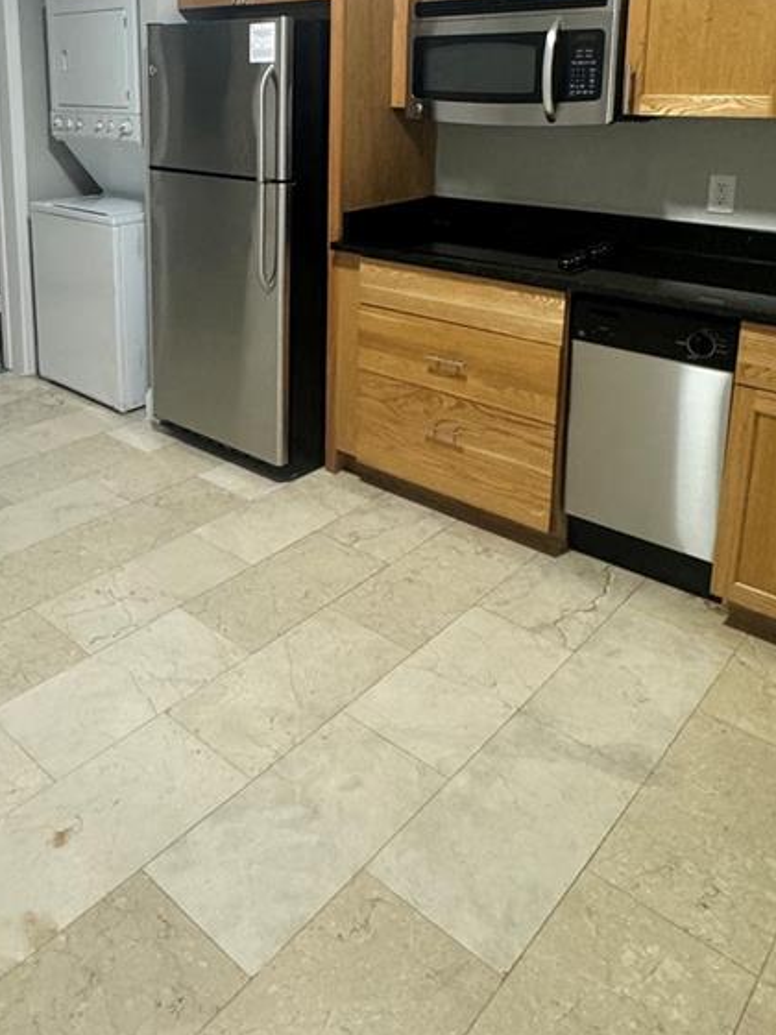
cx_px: 249
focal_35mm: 30
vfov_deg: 56.9
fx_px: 897
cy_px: 257
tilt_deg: -13.3
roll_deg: +1.0
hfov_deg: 46.0
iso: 400
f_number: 2.2
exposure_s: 1/60
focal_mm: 2.22
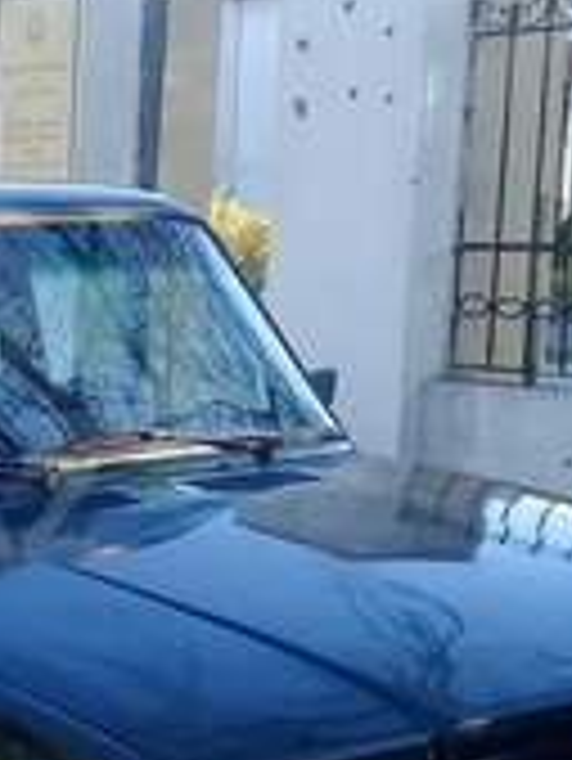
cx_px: -248
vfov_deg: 21.4
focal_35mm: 91
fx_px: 2002
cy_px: 508
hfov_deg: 15.2
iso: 50
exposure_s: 1/153
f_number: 2.2
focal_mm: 3.3
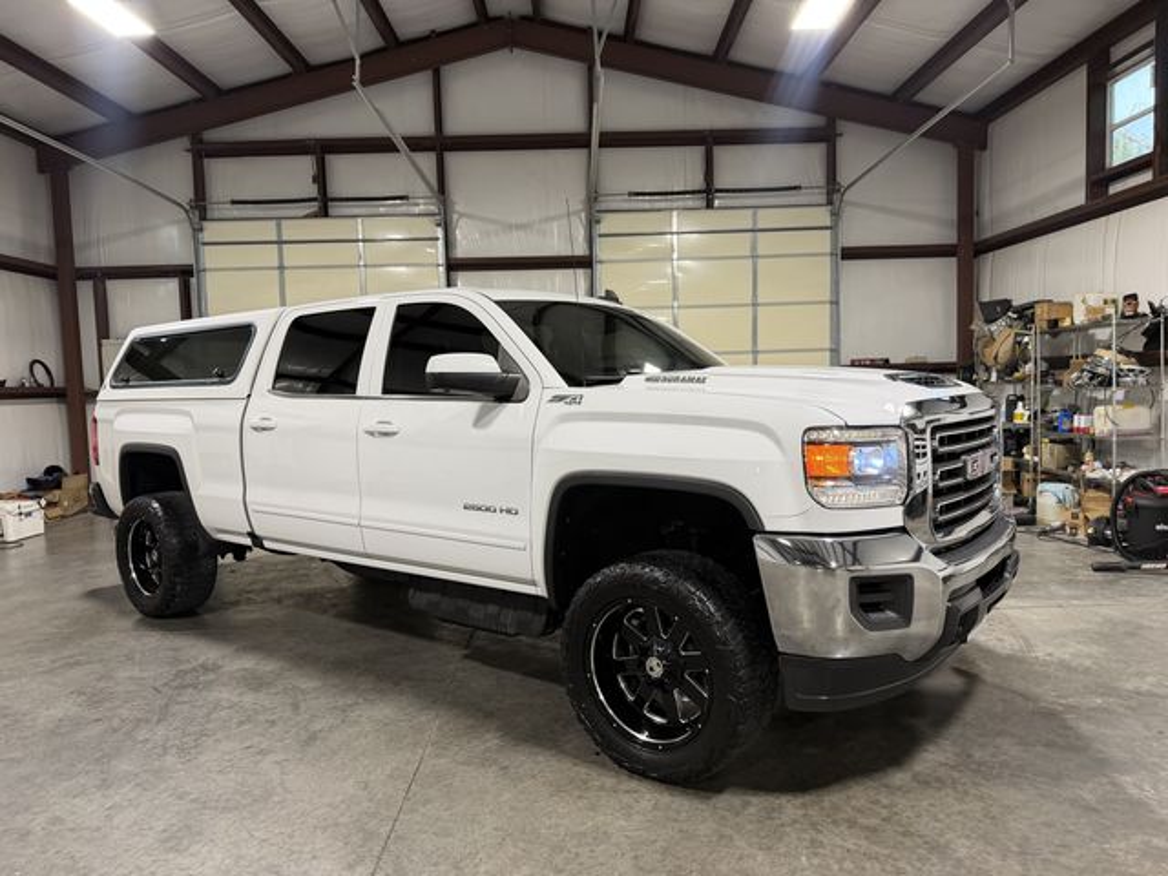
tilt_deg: -5.1
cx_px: 584
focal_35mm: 24
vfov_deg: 56.8
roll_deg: +2.9
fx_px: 810
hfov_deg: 71.6
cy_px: 438
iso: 160
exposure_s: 1/60
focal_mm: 6.76
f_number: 1.78
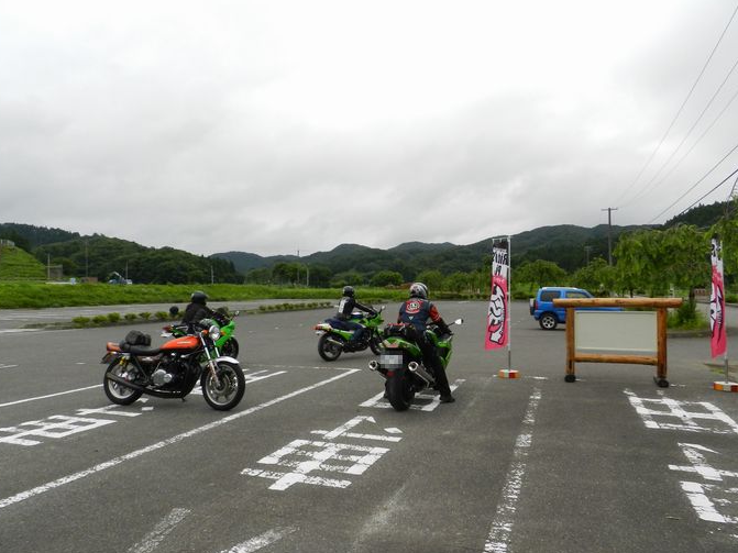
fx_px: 512
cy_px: 284
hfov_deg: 71.6
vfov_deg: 56.8
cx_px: 368
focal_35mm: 24
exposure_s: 1/1250
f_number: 4
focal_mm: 4
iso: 400
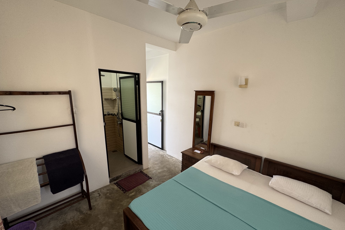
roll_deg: -0.4
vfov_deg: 77.2
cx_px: 174
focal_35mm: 15
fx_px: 144
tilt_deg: -11.2
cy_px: 123
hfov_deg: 100.4
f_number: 2.2
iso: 100
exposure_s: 1/99
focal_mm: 2.22
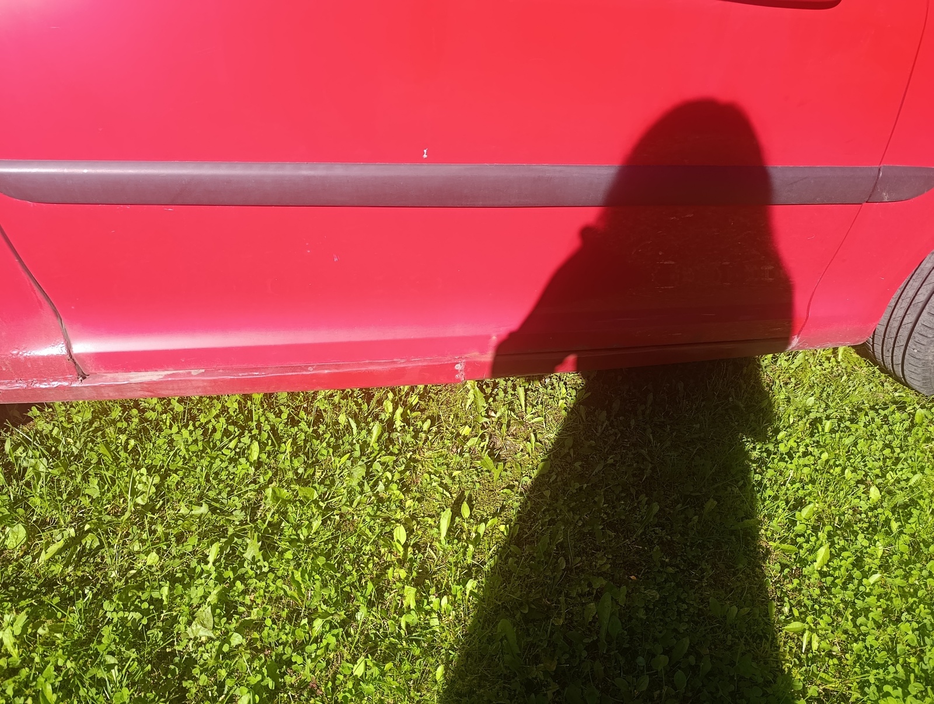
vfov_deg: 59.0
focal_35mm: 23
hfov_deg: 73.8
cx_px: 467
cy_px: 352
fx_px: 622
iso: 50
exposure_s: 1/248
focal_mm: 6.11
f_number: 1.65
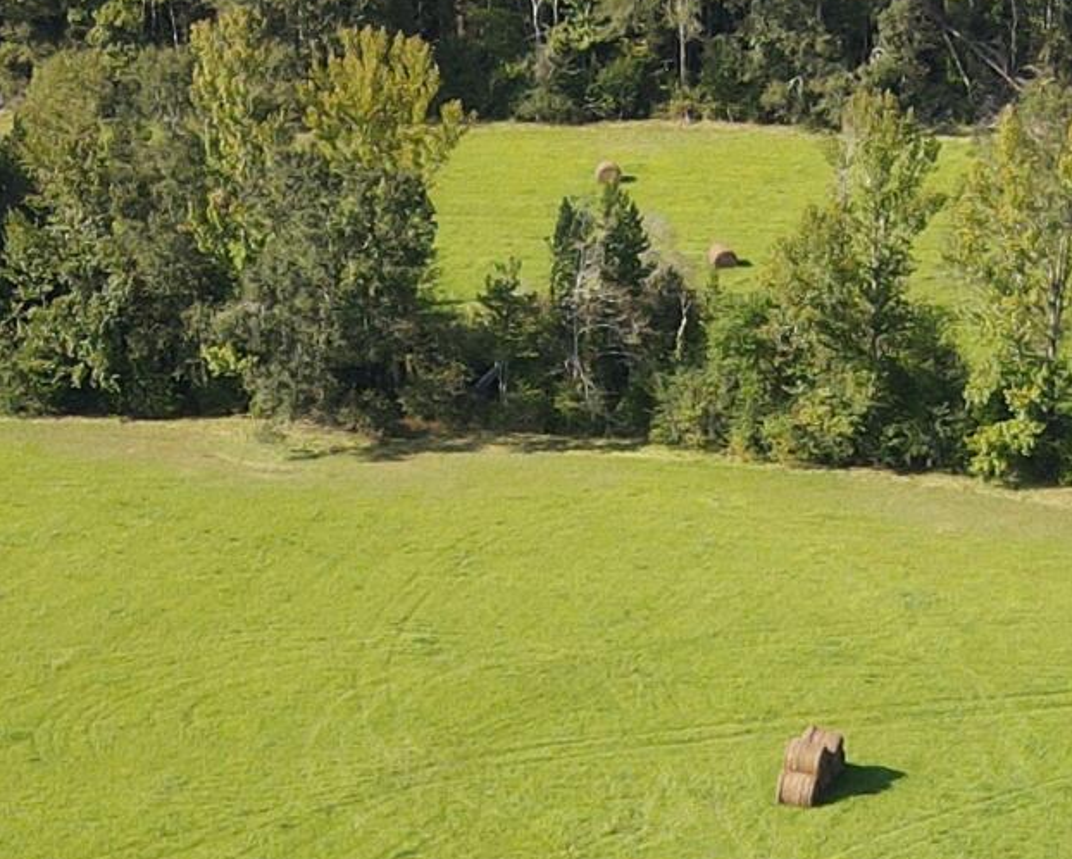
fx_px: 3586
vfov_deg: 13.0
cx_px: 681
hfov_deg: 17.0
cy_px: 1252
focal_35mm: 113
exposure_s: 1/320
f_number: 2.8
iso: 100
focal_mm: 4.5
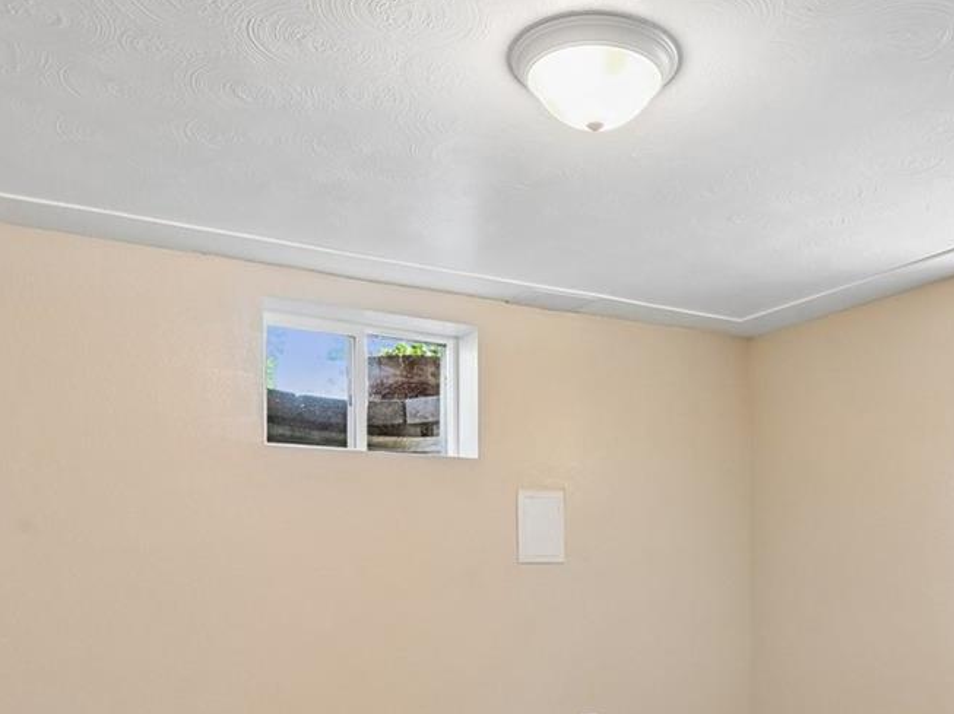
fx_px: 909
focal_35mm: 33
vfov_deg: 40.9
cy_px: 584
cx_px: 595
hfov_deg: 54.8
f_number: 10
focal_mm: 14
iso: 400
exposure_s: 1/5
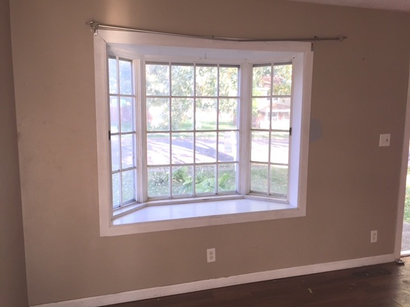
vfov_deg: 48.2
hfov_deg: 61.7
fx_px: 343
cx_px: 205
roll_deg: -1.1
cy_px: 154
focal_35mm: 29
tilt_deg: -8.1
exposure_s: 1/120
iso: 50
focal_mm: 4.15
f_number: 2.2
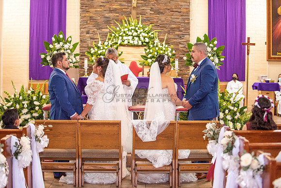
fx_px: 575
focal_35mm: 74
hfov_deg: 27.5
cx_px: 136
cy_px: 94
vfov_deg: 18.5
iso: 2000
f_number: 2.8
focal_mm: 70
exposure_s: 1/160
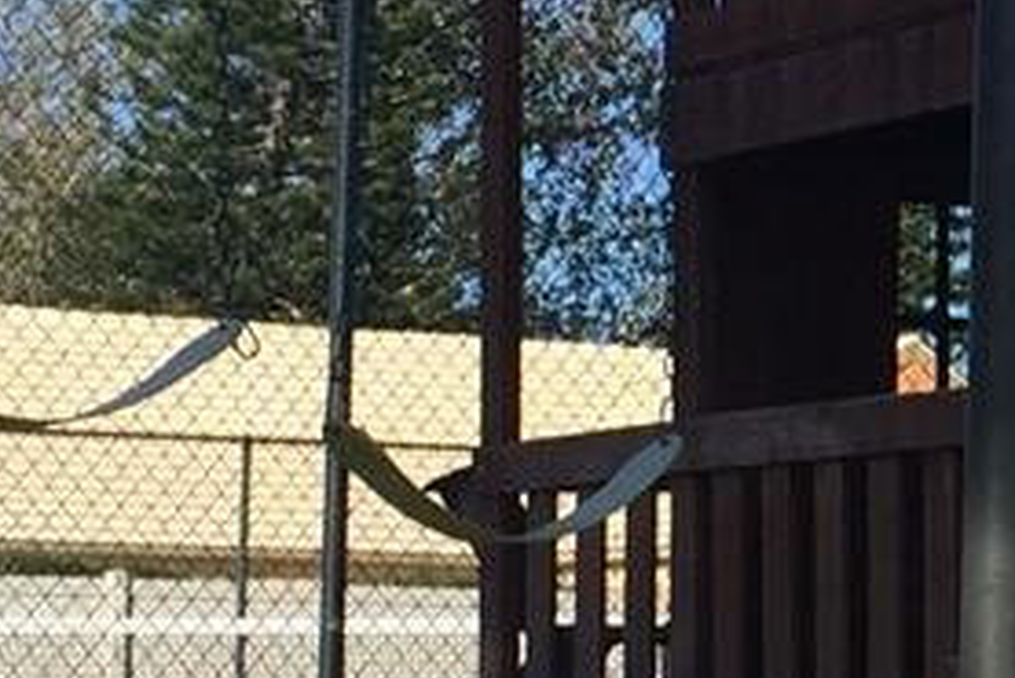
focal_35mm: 174
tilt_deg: +4.8
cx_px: 1521
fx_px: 4908
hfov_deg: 11.3
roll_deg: -0.9
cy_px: 407
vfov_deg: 7.9
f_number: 2.2
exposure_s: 1/1647
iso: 32
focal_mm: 4.15
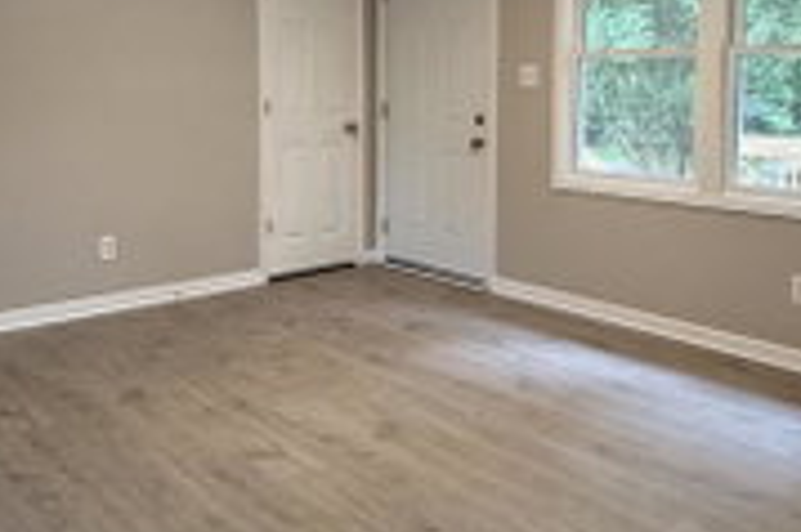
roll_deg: -0.6
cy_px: 125
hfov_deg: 49.4
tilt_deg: -2.4
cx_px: 336
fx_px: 867
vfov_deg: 33.4
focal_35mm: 39
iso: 320
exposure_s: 1/120
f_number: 2.2
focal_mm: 2.22
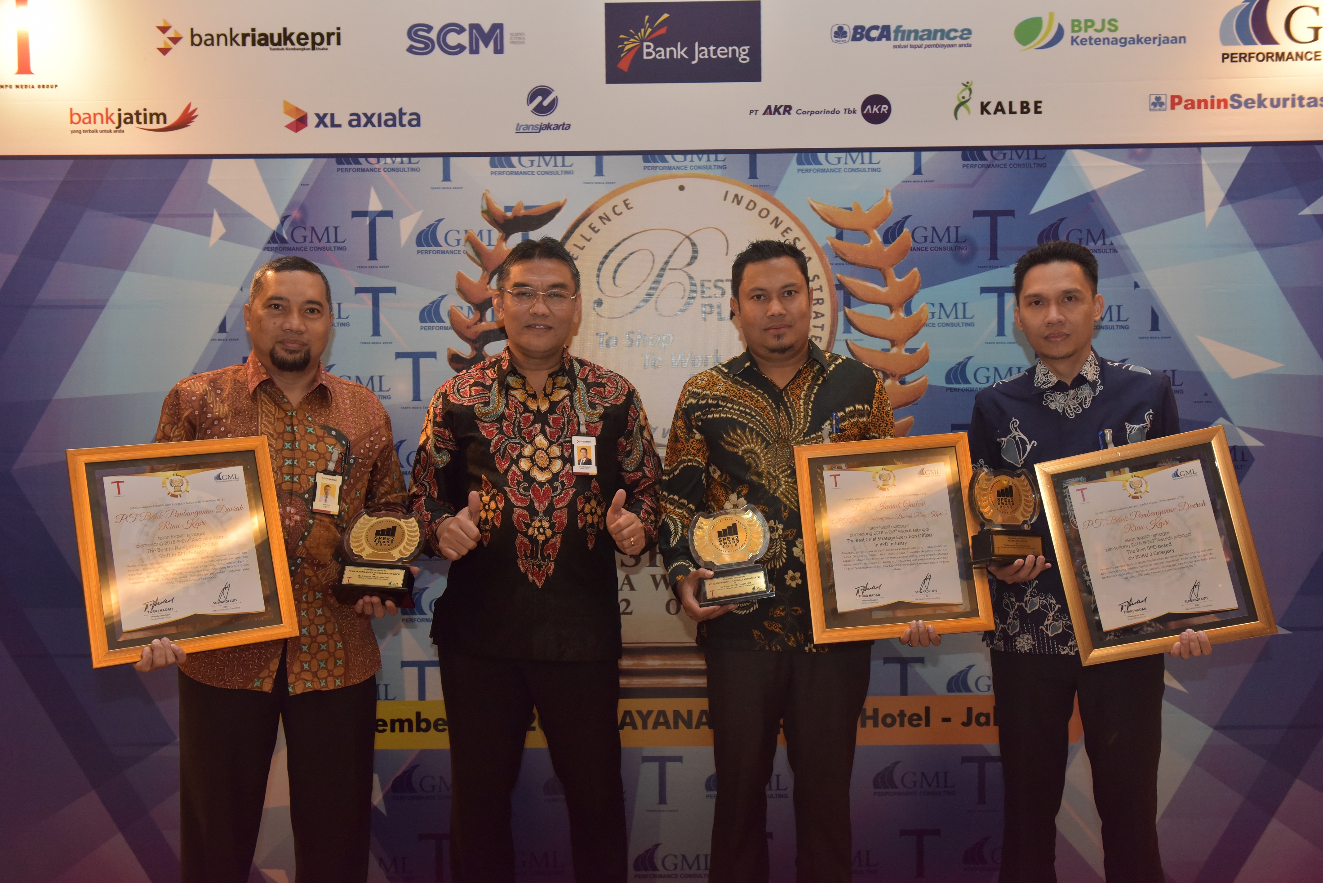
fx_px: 1250
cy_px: 442
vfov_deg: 38.9
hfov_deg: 55.8
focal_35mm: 34
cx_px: 662
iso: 3200
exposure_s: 1/160
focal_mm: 34
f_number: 5.6
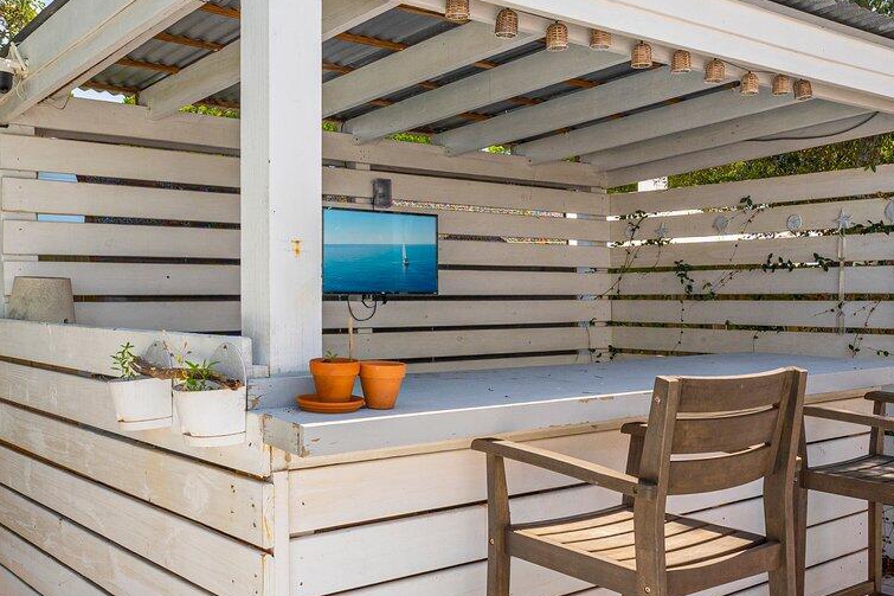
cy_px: 311
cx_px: 475
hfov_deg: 50.7
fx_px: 943
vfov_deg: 35.0
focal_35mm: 38
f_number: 8
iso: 400
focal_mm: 14
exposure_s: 1/800
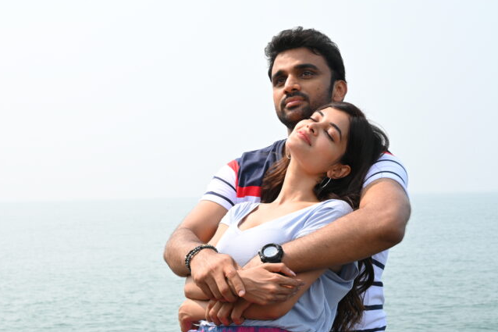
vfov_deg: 20.9
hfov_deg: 30.9
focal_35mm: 65
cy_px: 165
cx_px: 204
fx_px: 899
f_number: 10
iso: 250
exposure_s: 1/250
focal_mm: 54
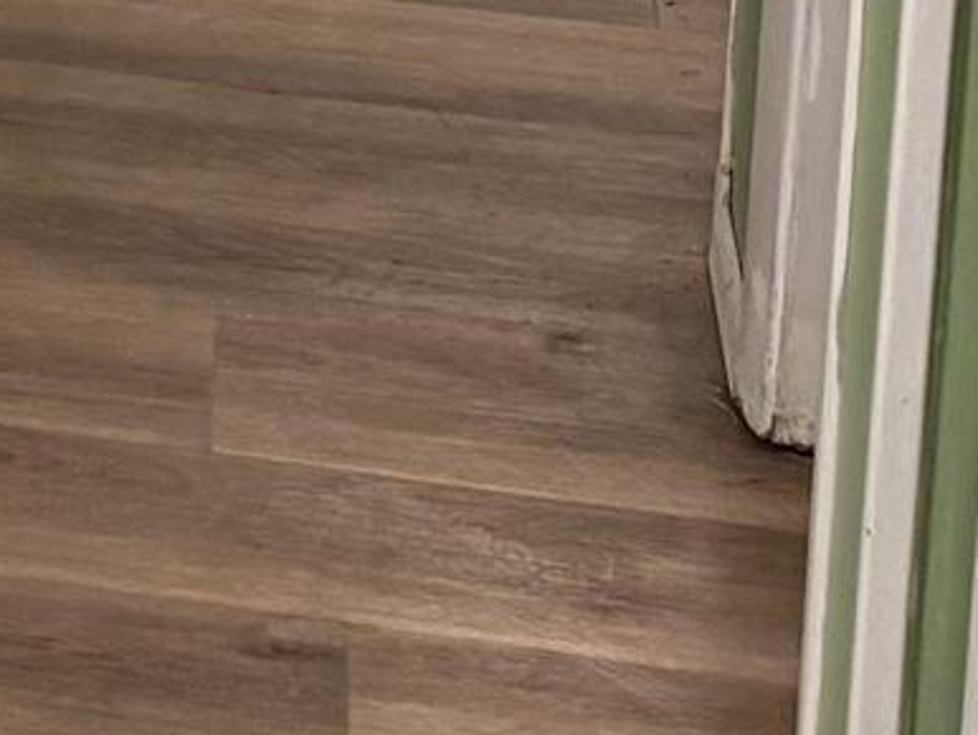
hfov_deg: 8.9
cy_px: -1085
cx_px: -1715
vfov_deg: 7.3
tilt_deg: -11.8
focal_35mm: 191
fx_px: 5400
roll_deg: +1.3
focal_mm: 6.76
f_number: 1.78
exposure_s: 1/60
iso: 400
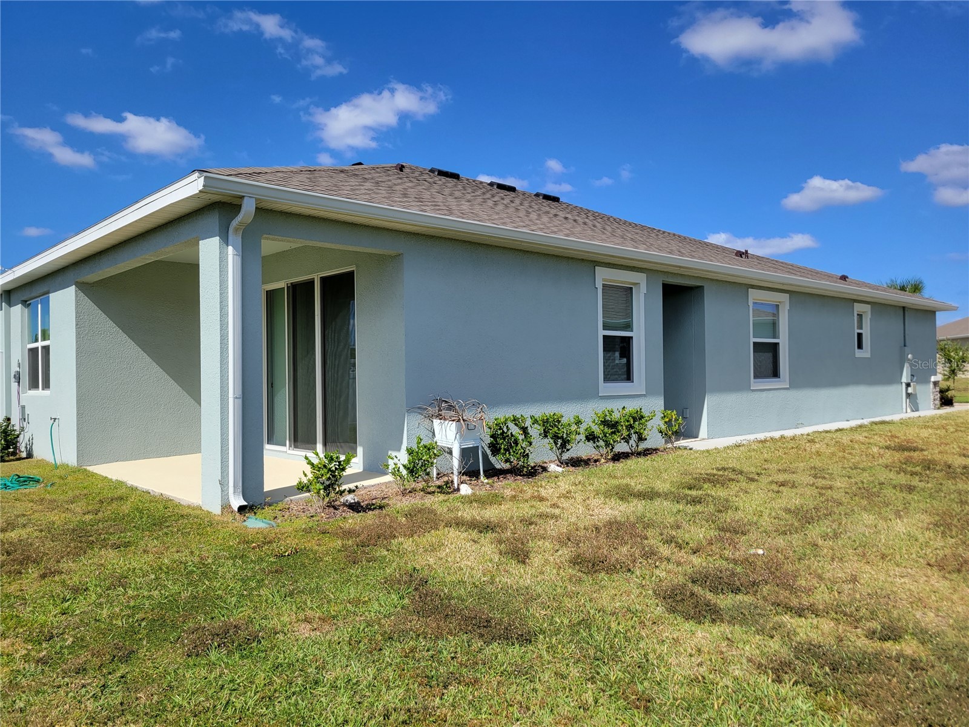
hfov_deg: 67.3
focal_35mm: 26
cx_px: 484
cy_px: 364
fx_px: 728
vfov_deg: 53.1
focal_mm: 5.4
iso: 40
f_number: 1.8
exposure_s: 1/2430
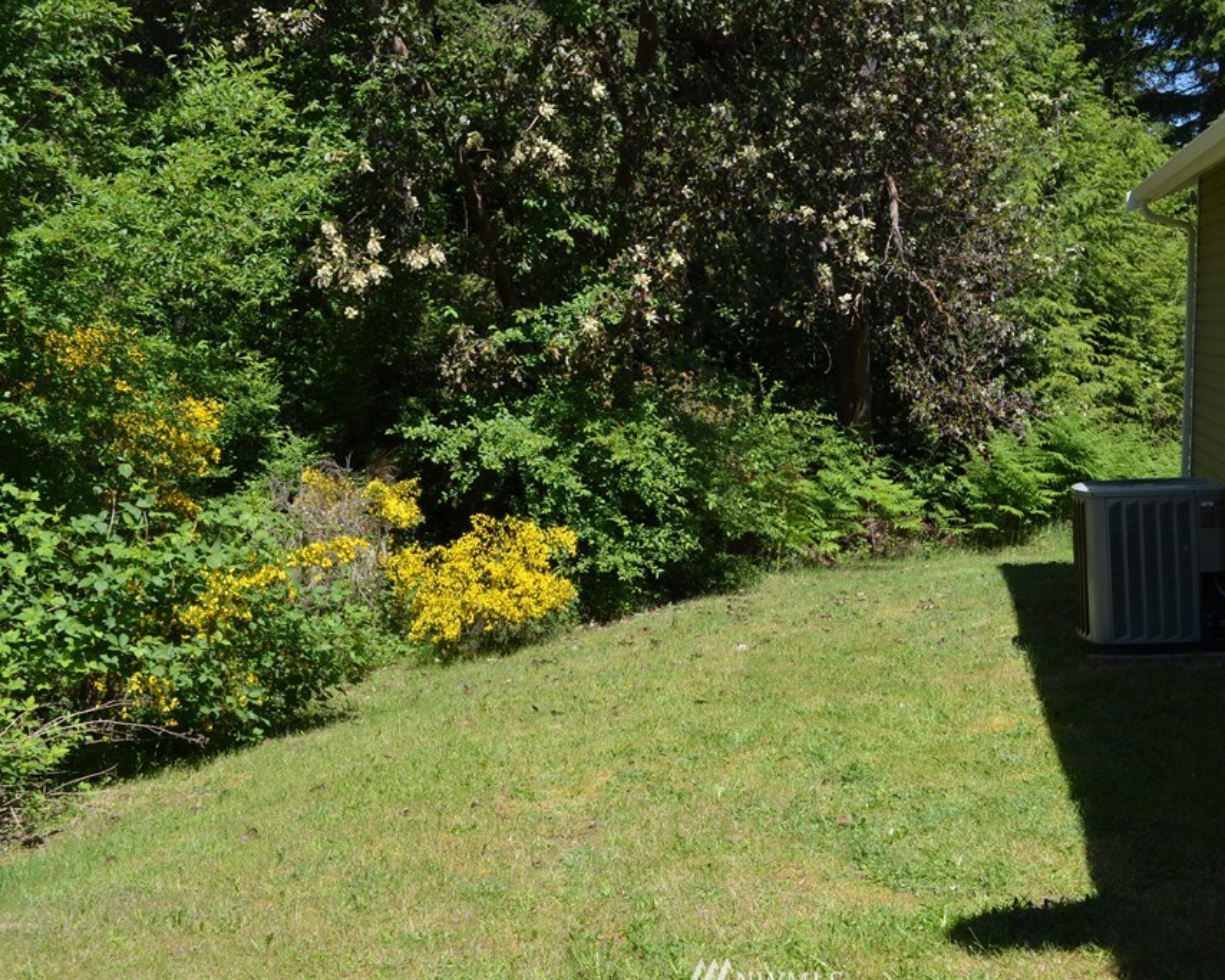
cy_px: 513
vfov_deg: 34.9
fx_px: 1559
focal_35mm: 43
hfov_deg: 42.6
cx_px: 770
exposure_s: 1/250
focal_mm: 24
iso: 200
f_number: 8
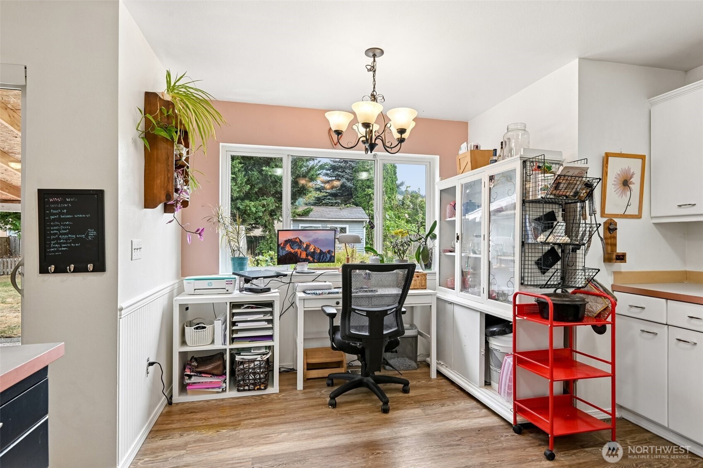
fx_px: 371
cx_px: 352
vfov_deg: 64.5
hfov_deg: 86.9
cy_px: 234
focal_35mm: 19
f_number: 8
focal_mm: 19
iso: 400
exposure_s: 1/80
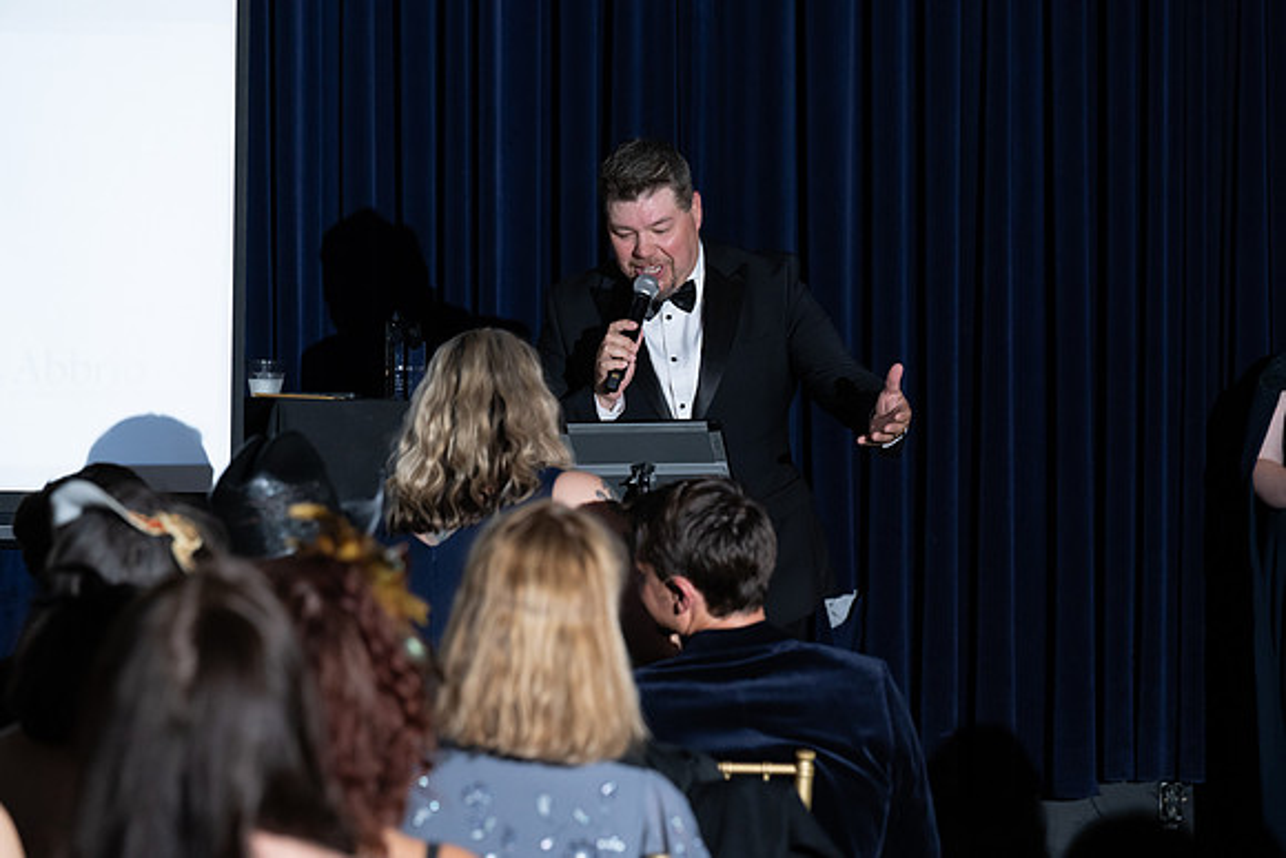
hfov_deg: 13.7
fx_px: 5359
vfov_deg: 9.2
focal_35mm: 150
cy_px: 429
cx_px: 643
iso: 2500
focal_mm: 150
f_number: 5
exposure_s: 1/200
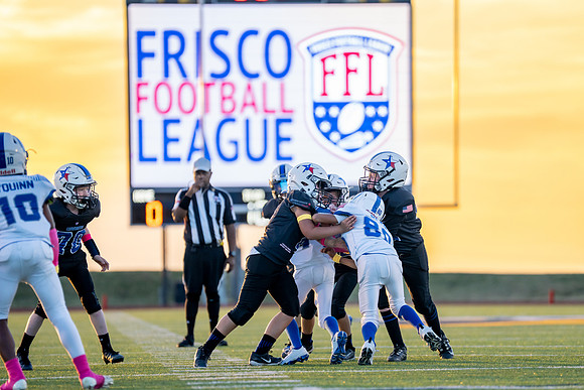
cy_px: 238
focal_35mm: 245
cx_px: 325
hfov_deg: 8.4
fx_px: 3974
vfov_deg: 5.6
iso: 640
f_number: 2.8
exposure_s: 1/1250
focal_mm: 200
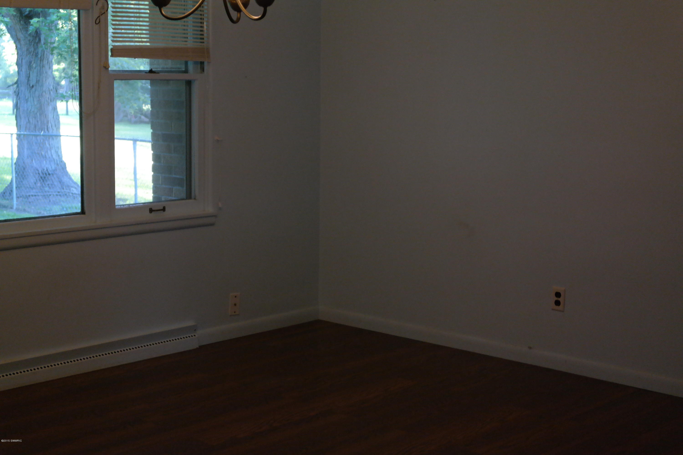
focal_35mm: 58
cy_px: 228
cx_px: 342
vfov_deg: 23.4
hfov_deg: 34.5
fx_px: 1100
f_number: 5
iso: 1600
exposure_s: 1/60
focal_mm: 38
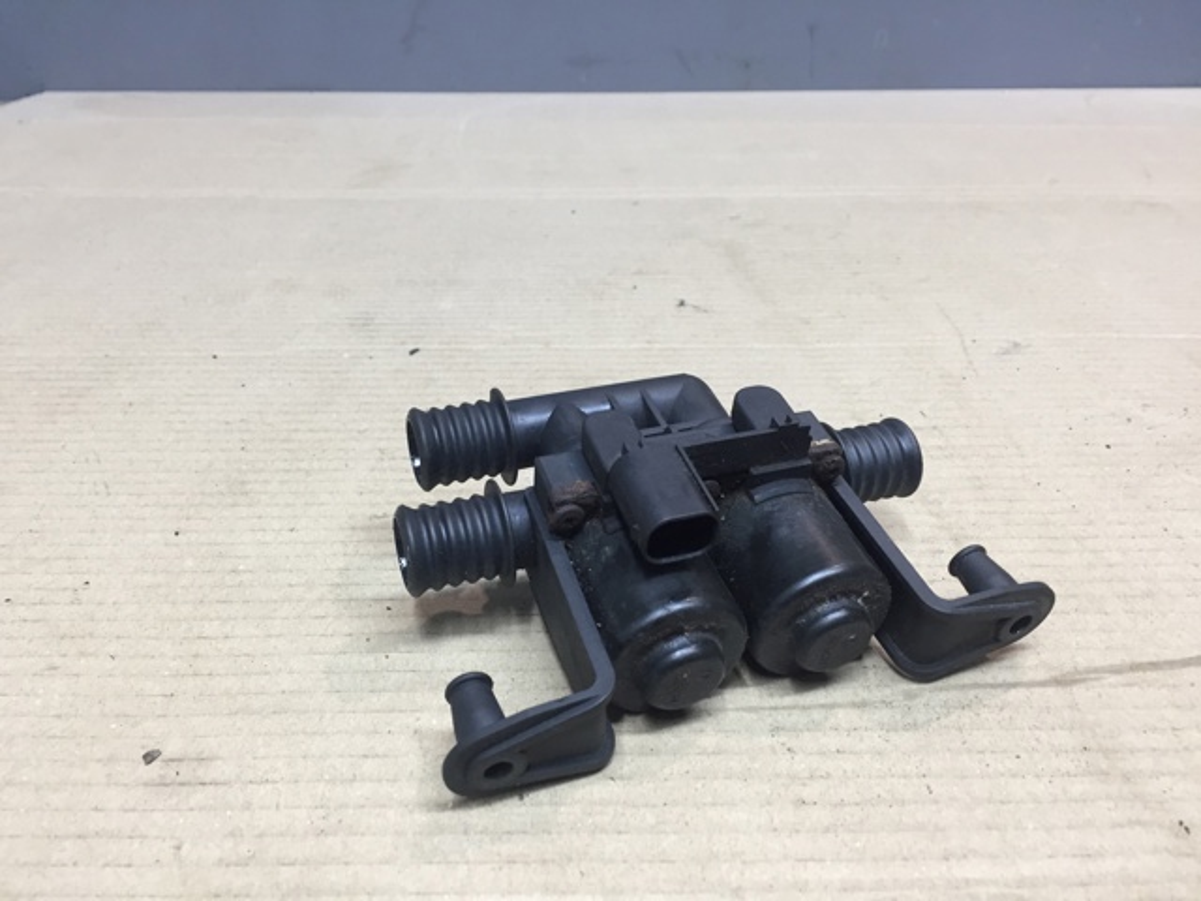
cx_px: 600
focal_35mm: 29
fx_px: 1006
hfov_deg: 61.7
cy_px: 450
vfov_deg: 48.2
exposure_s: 1/33
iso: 64
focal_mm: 4.15
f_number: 2.2
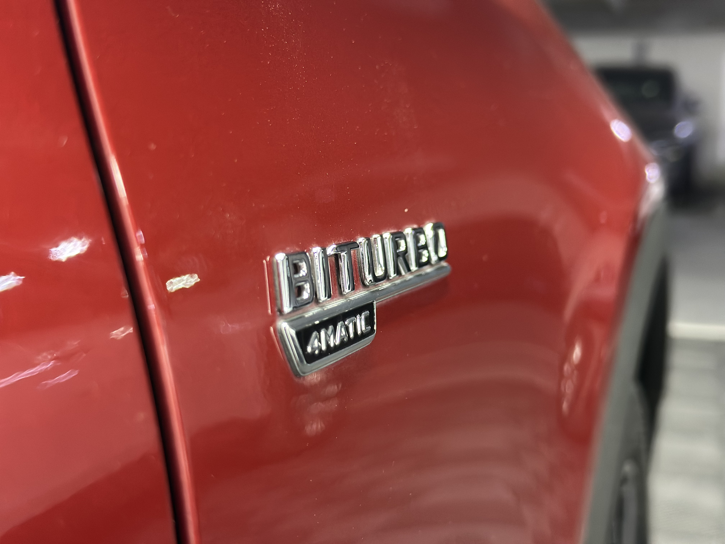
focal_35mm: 48
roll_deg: -0.4
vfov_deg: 30.3
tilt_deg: -8.1
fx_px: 1005
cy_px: 272
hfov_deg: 39.7
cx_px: 362
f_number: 1.78
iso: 400
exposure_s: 1/33
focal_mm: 6.86
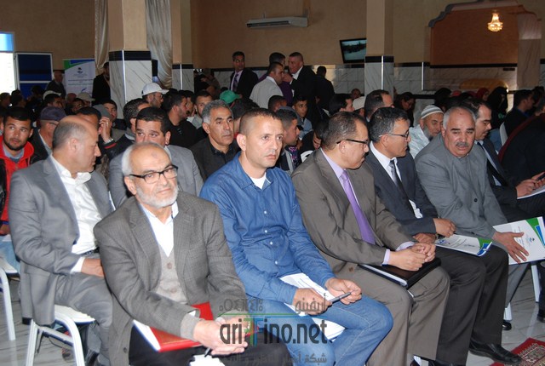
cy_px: 183
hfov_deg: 49.4
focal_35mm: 39
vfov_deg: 34.4
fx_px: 592
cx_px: 272
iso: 200
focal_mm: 26
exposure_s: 1/60
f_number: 4.2
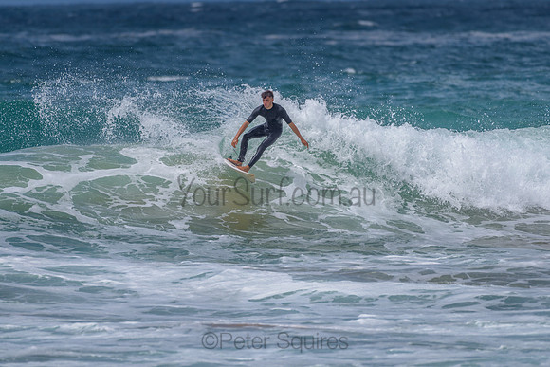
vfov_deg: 2.2
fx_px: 9386
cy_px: 142
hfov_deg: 3.4
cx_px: 252
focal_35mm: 614
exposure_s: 1/2000
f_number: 5.6
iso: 100
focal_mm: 500
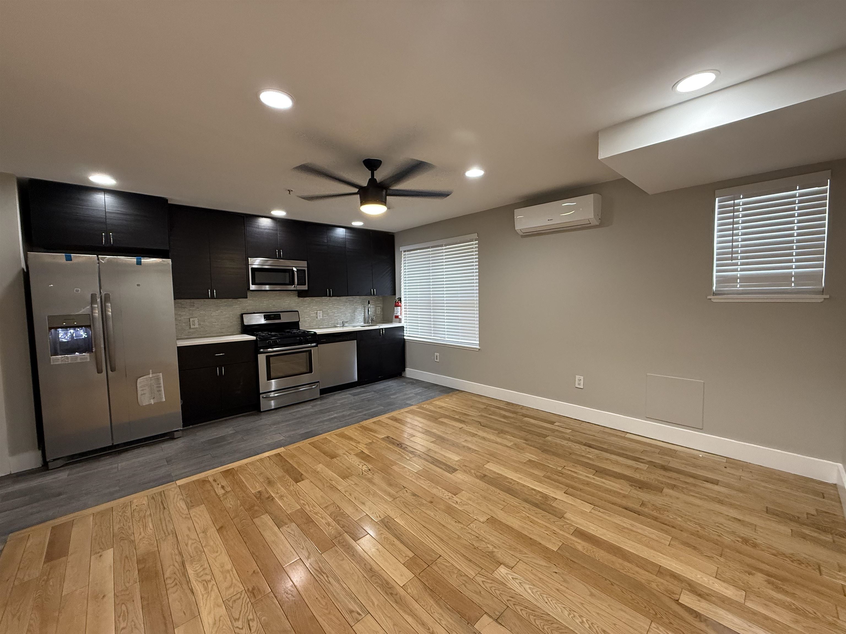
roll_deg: +0.7
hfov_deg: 102.1
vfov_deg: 85.7
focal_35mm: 14
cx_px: 423
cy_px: 317
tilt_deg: -3.3
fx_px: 342
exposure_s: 1/60
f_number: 2.2
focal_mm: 2.22
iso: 250
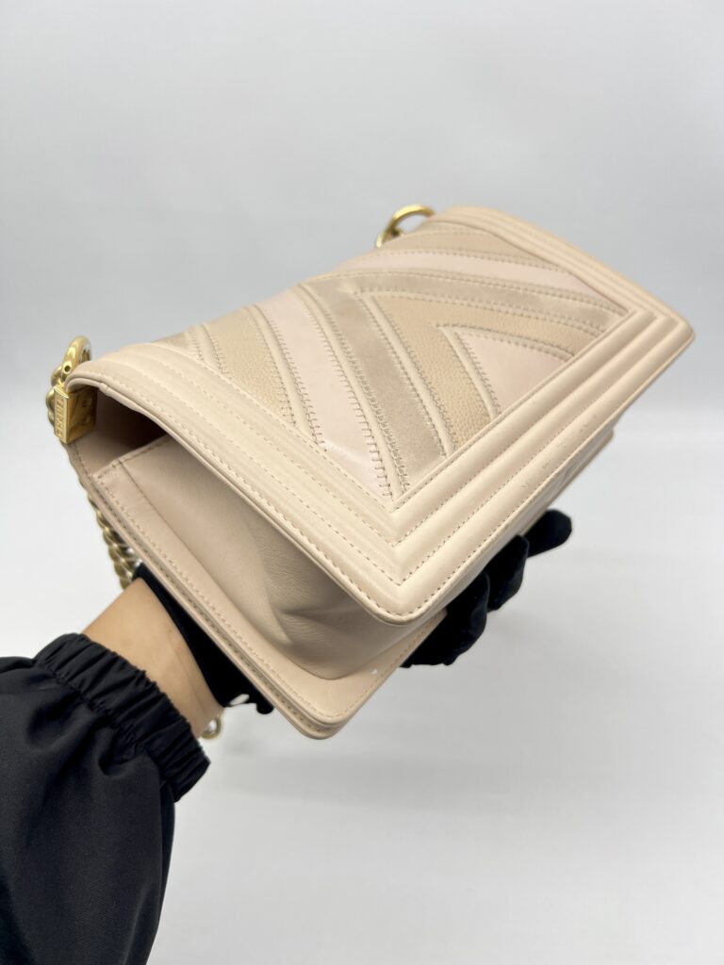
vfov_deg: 67.3
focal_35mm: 26
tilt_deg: -39.0
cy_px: 482
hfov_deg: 53.1
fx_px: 725
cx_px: 362
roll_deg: +5.1
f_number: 1.5
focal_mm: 5.7
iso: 32
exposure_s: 1/110
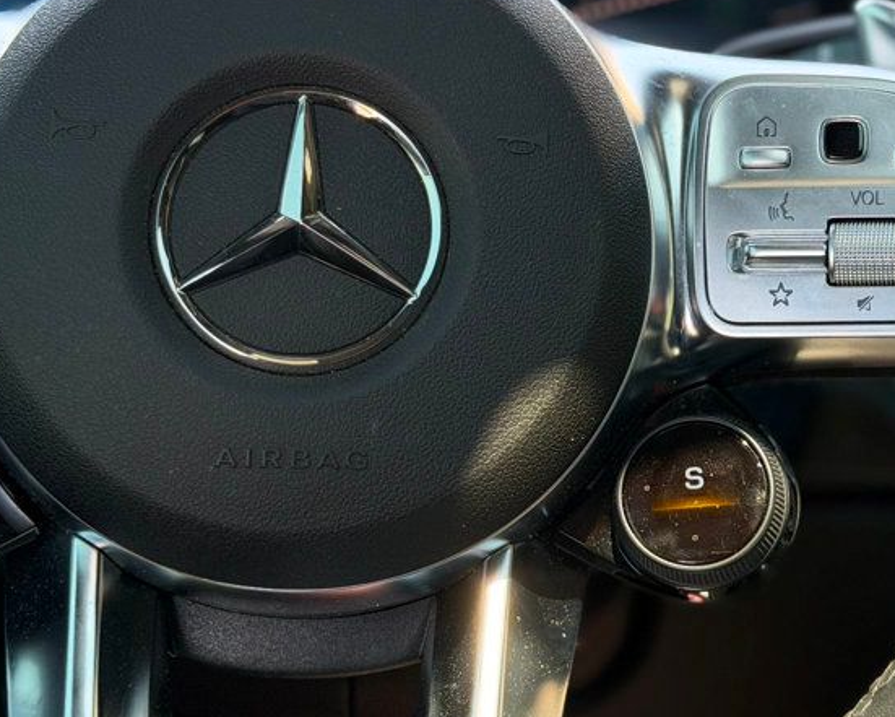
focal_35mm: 87
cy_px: 288
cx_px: 601
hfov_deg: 21.9
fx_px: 2305
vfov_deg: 17.6
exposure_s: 1/198
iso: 100
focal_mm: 6.76
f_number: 1.78
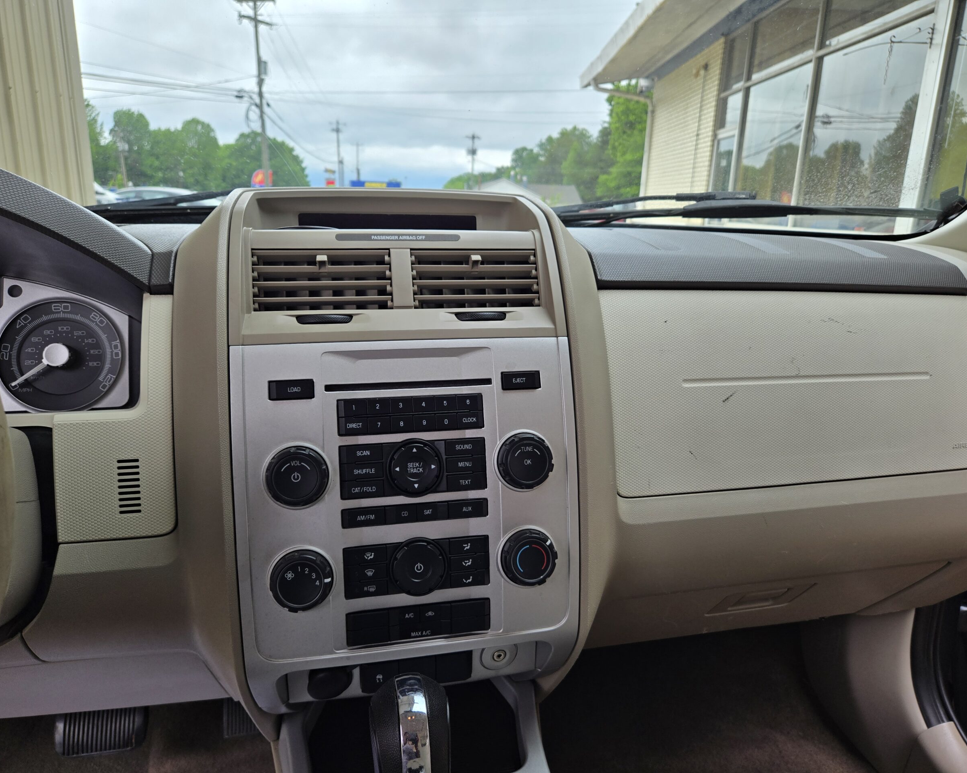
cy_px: 387
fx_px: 687
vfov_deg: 58.8
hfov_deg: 70.3
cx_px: 503
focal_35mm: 24
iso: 25
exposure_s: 1/662
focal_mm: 5.4
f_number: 1.8
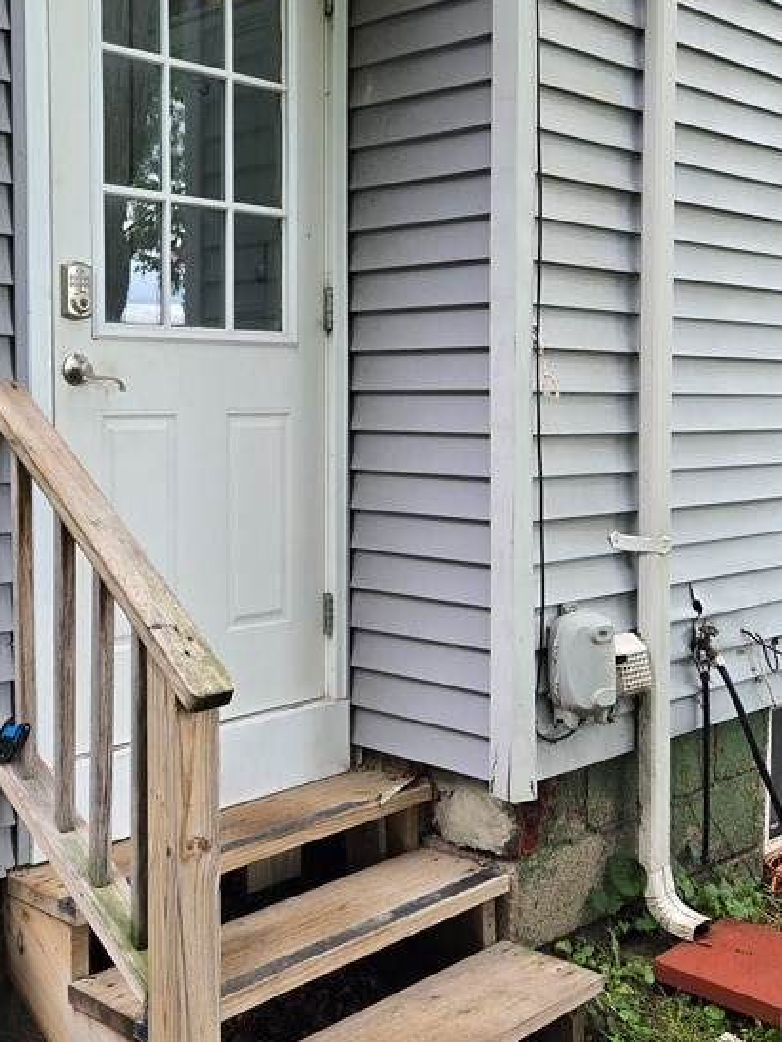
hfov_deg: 33.6
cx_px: 346
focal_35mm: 43
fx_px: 1295
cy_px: 437
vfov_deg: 43.7
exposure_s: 1/180
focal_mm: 5.4
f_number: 1.8
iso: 40
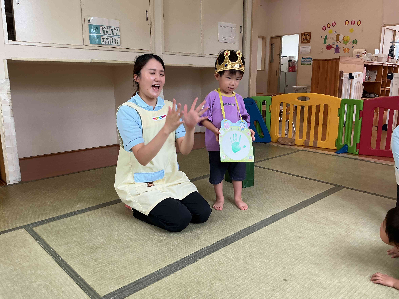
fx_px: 334
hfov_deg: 61.7
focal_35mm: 29
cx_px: 200
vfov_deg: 48.2
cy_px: 150
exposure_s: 1/120
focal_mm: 3
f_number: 1.8
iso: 40
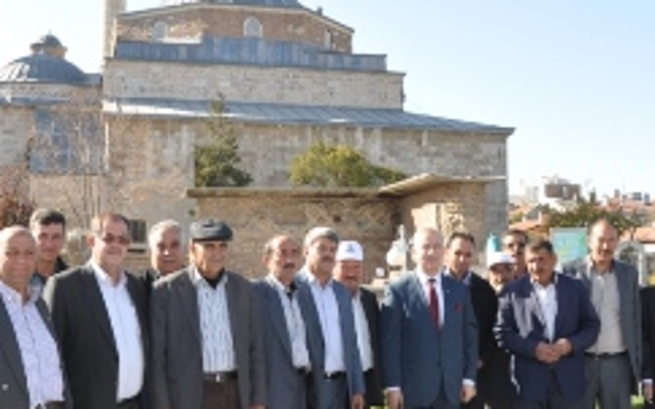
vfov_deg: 25.3
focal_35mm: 51
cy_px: 176
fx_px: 910
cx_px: 281
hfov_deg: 39.5
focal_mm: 18
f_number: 8
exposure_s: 1/200
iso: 200
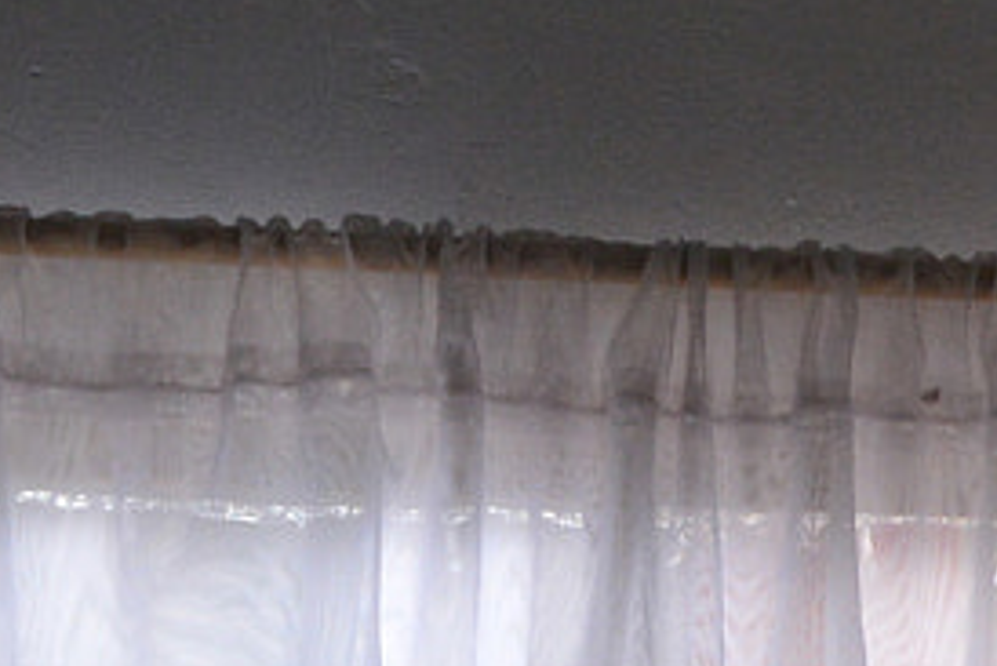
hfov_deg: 11.7
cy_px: 1725
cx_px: 593
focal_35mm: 175
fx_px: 4849
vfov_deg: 7.3
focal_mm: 20
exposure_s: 1/60
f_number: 5.6
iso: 400
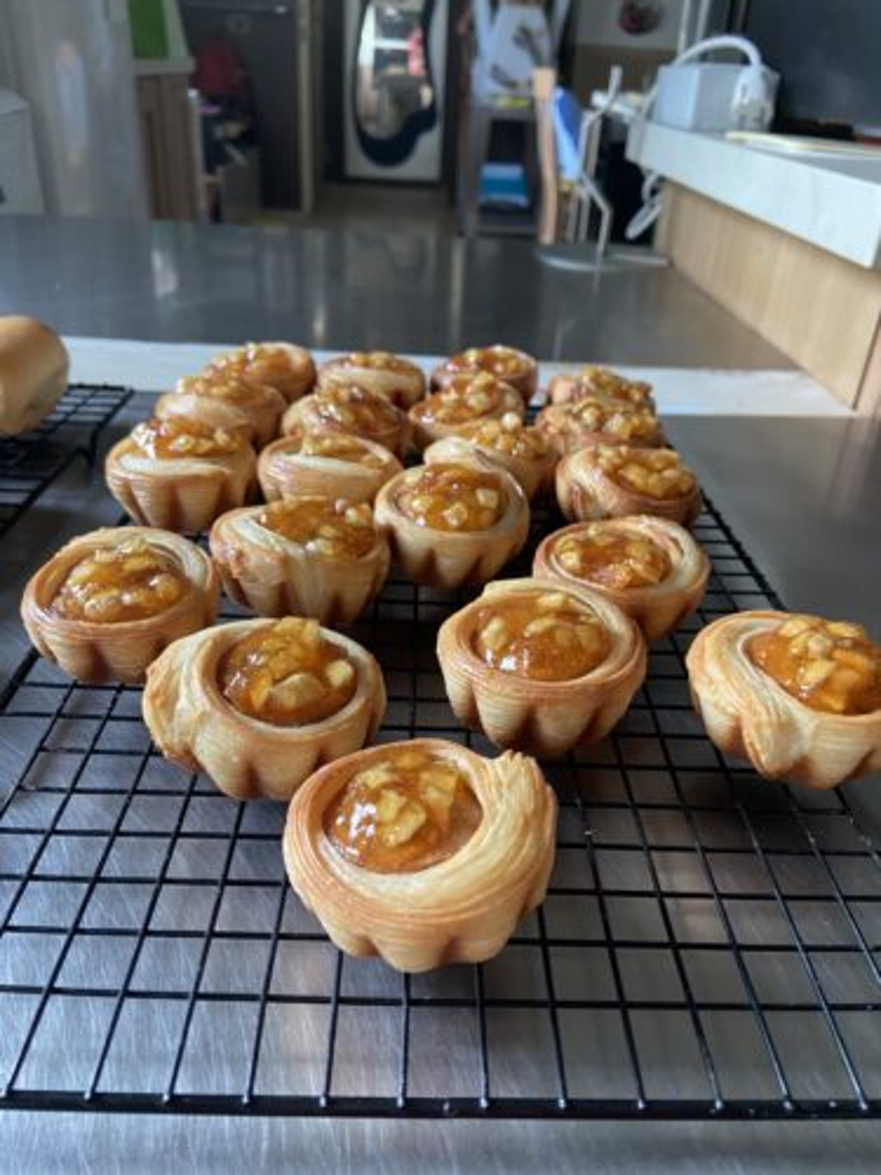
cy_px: 588
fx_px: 882
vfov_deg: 67.3
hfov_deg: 53.1
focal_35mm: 26
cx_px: 440
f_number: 1.8
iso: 200
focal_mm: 4.25
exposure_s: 1/60
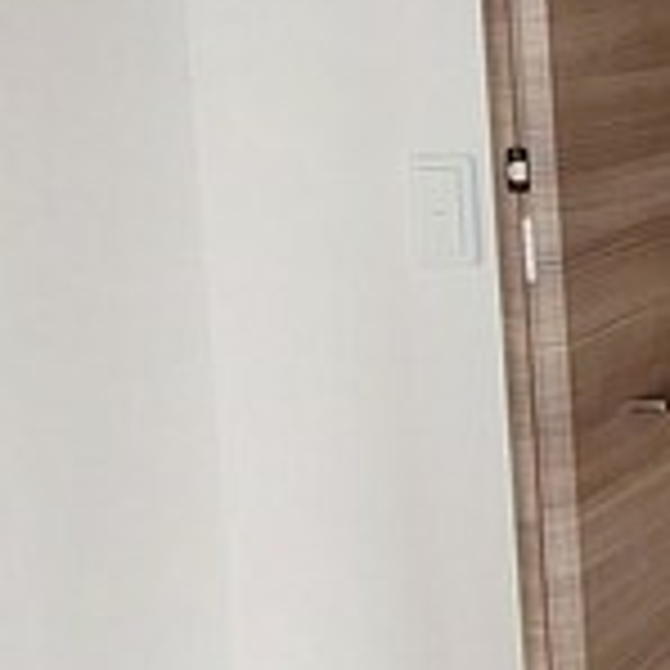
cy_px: 76
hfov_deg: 16.2
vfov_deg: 22.8
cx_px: 1439
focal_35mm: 74
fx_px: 1620
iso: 200
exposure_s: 1/50
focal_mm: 1.74
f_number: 2.2
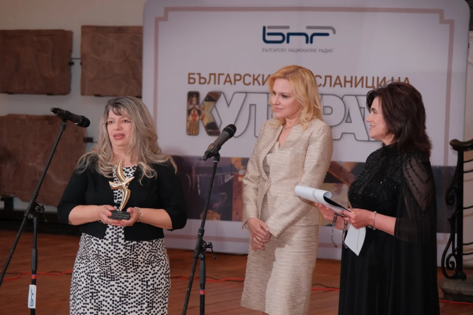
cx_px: 236
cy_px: 158
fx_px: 1577
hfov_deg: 17.1
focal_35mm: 120
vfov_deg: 11.4
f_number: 4
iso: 1600
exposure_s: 1/60
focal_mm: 80
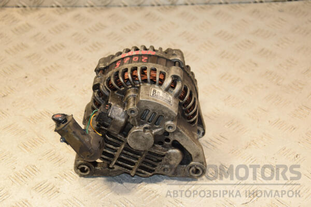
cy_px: 104
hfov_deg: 26.0
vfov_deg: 17.5
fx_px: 674
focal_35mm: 78
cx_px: 156
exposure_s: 1/200
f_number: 5.6
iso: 800
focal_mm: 52
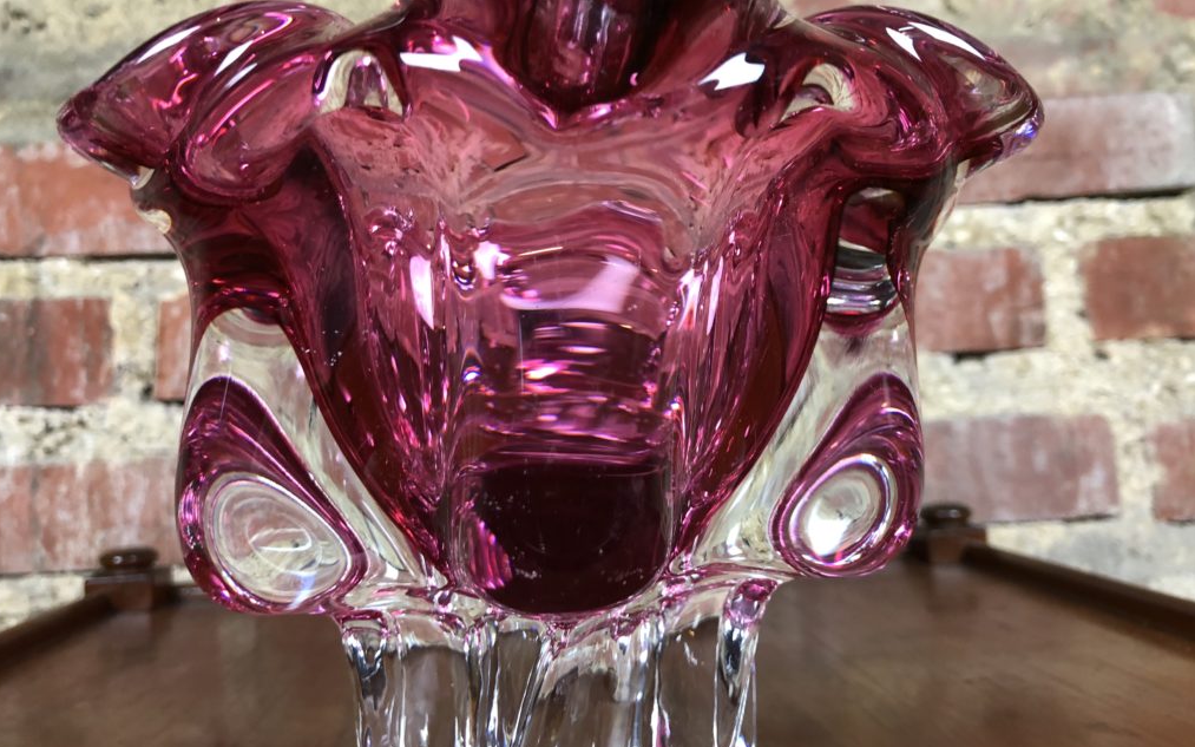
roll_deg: +2.6
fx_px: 977
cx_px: 598
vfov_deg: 41.8
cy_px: 358
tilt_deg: +2.5
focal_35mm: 30
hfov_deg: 62.9
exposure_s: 1/17
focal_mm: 4
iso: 50
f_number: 1.8
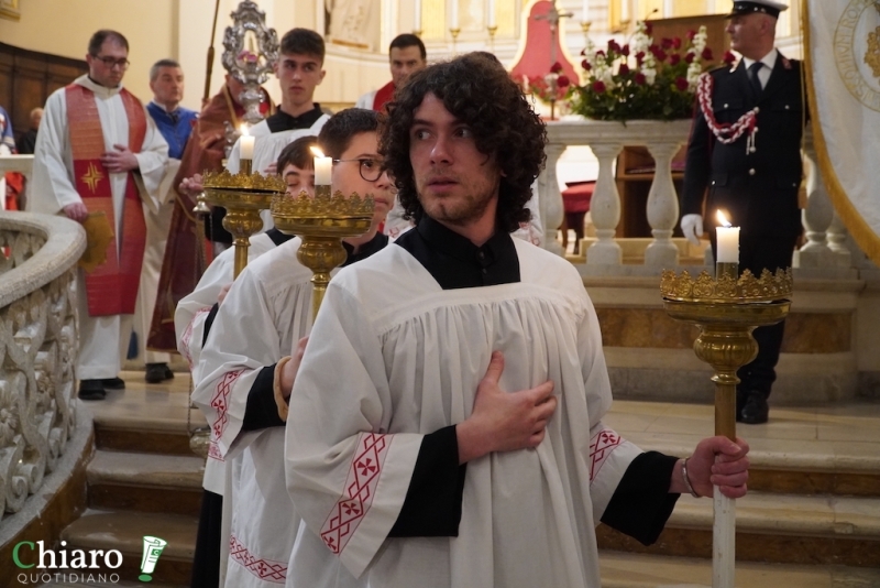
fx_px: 1027
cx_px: 440
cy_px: 294
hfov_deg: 46.4
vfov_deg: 31.9
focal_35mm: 42
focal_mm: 28
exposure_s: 1/80
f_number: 4
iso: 3200
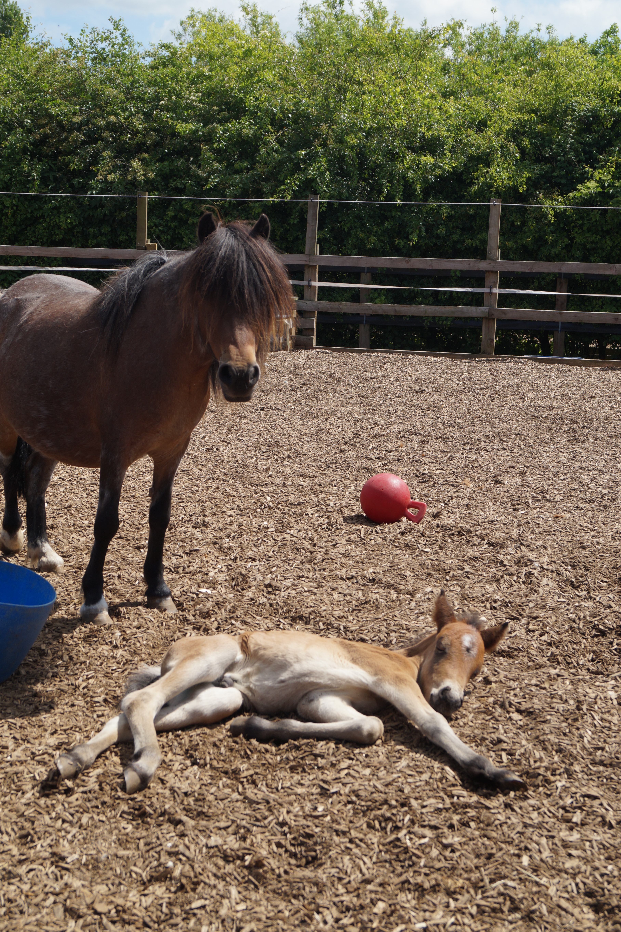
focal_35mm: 52
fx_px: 1360
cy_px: 466
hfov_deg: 25.7
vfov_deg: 37.9
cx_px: 310
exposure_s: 1/320
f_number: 7.1
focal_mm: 35
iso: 100
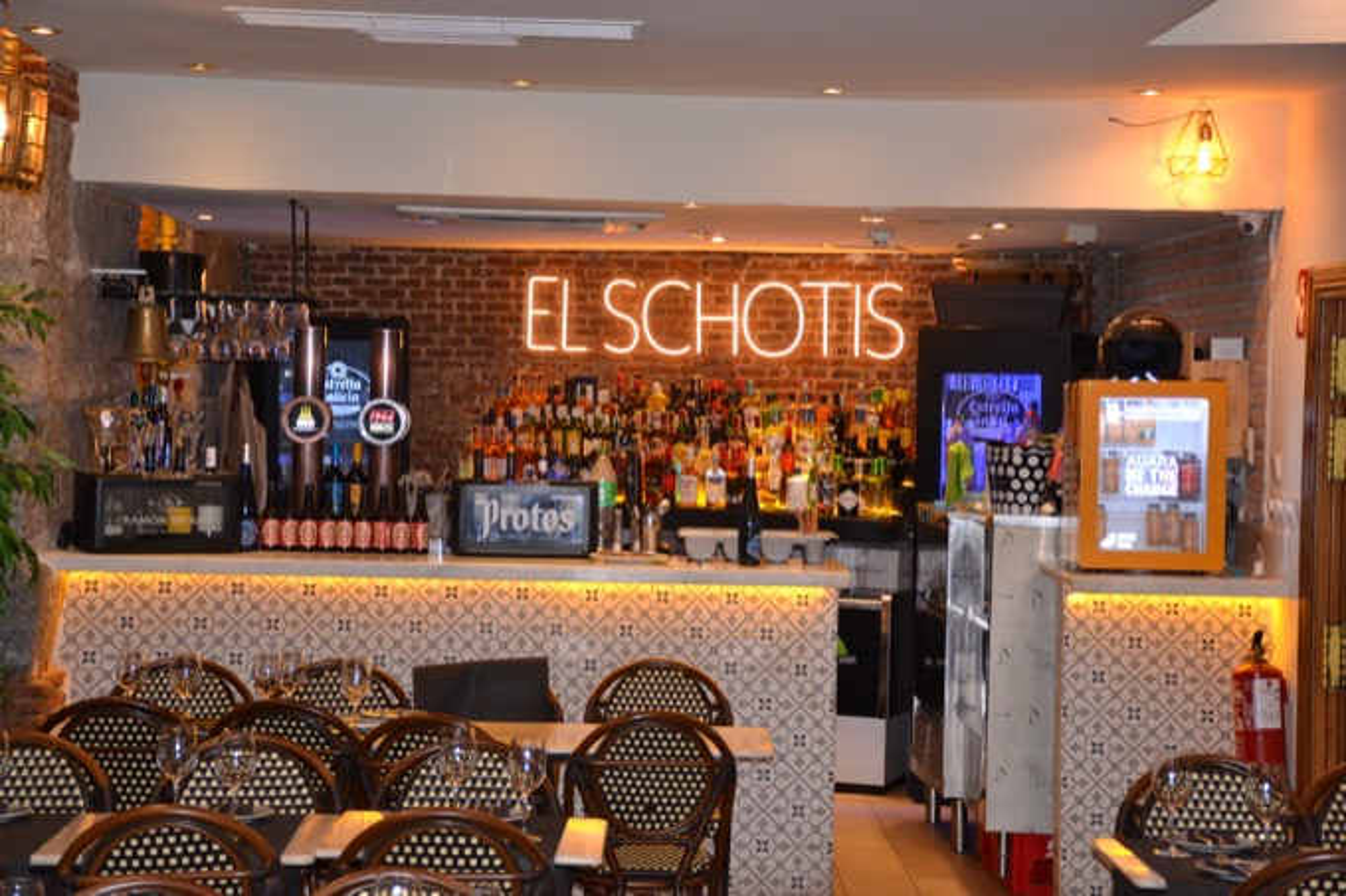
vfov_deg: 17.5
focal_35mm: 78
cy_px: 448
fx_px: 2915
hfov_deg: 26.0
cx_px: 673
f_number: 4.8
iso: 1000
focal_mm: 52
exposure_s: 1/60
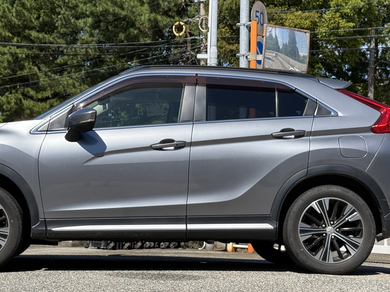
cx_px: 142
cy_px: 152
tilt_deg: +2.6
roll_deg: -1.0
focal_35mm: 79
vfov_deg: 18.7
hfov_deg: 24.6
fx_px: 890
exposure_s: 1/3891
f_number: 1.78
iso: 64
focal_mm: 6.76
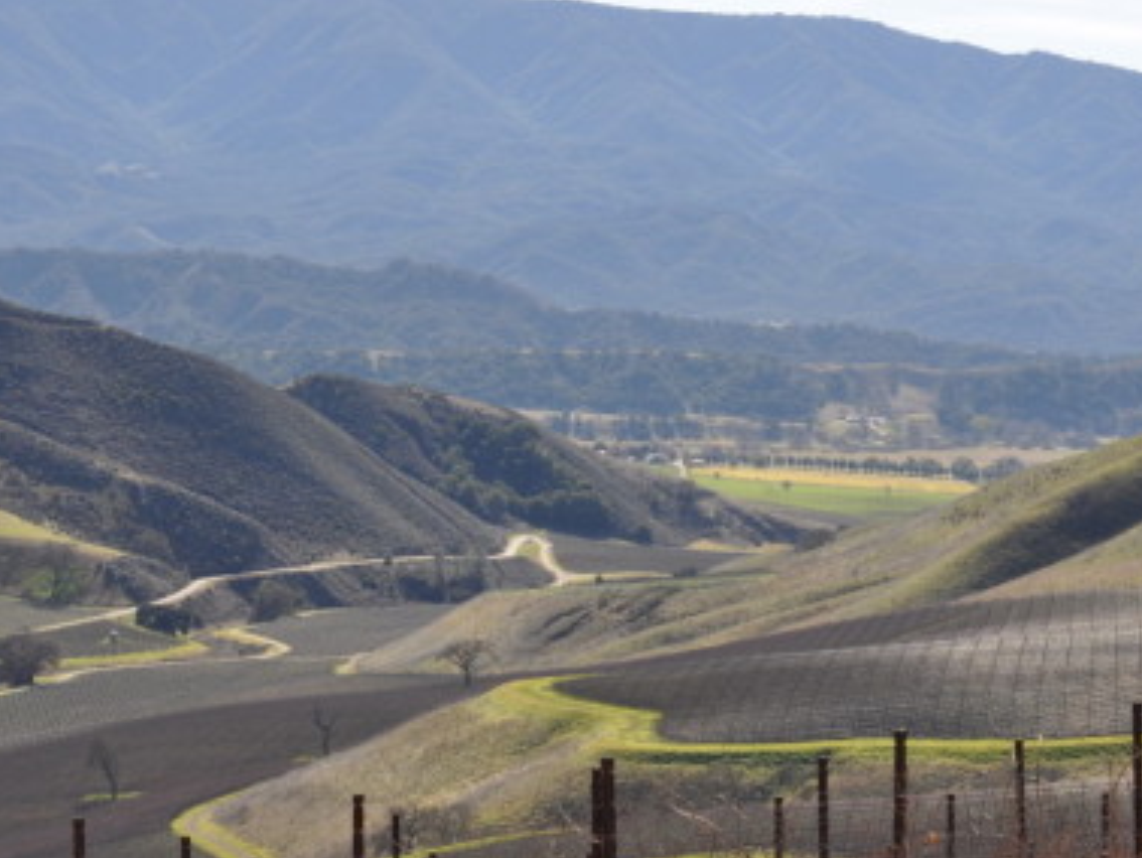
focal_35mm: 118
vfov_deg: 12.6
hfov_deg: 16.6
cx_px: 909
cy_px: 545
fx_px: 3895
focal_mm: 50
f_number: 9
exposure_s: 1/320
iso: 200
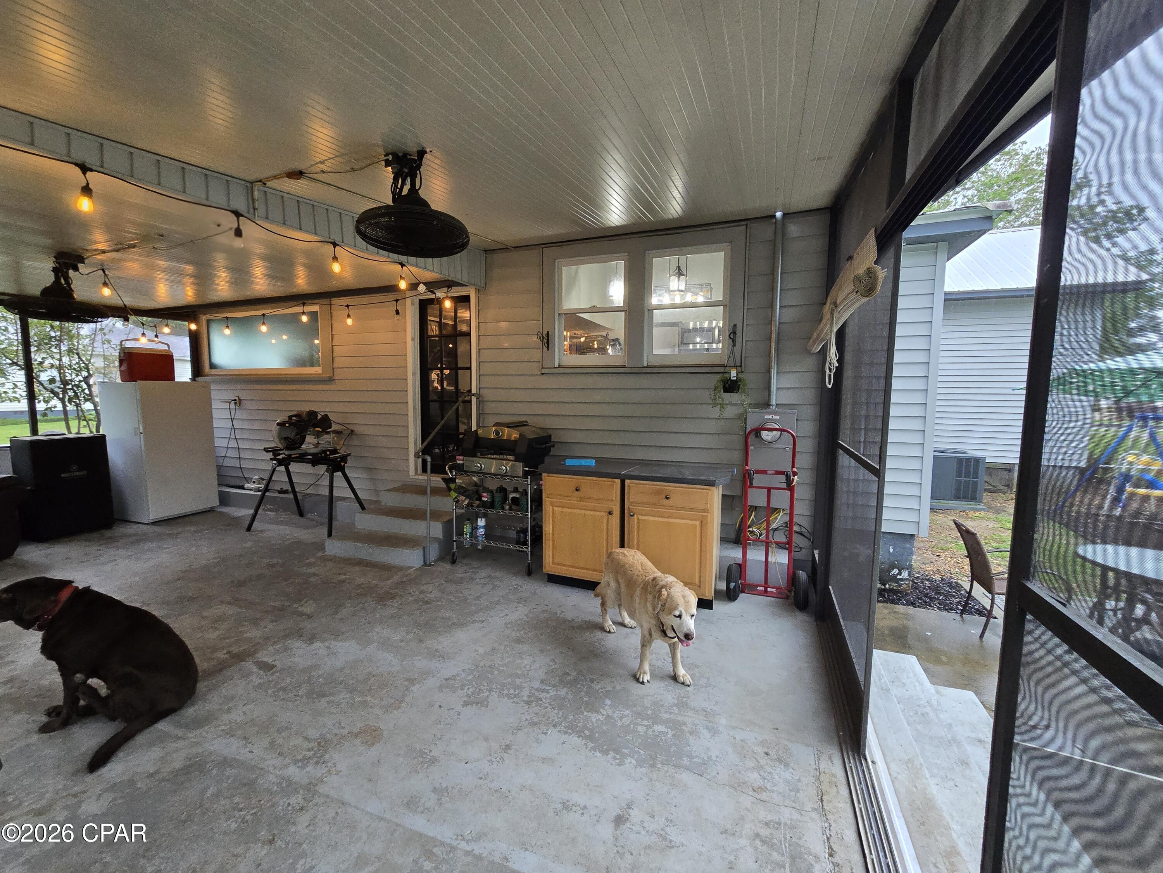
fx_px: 437
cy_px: 436
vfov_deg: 89.9
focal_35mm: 13
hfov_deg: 106.2
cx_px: 582
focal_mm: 2.2
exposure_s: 1/60
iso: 200
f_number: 2.2
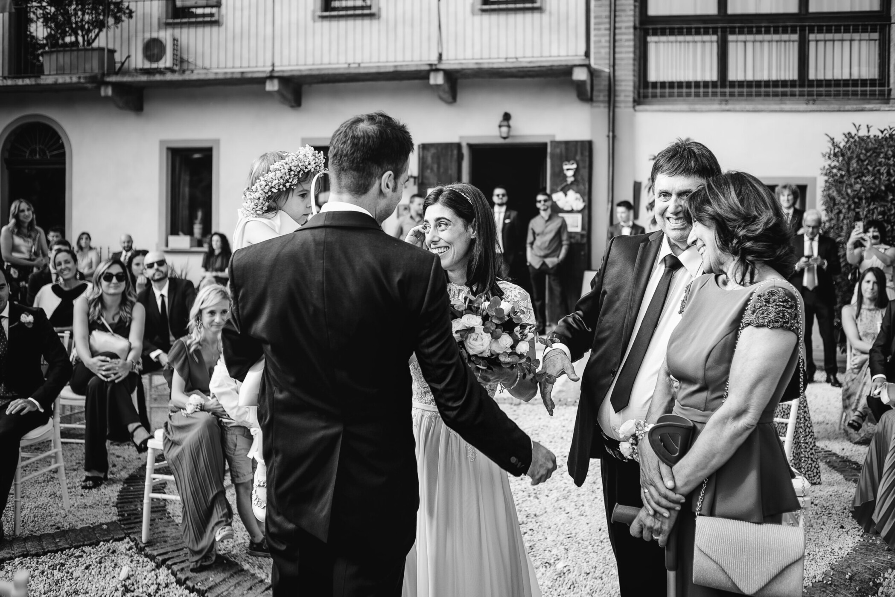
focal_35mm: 35
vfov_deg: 37.9
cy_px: 298
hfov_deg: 54.4
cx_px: 448
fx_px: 870
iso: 100
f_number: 3.5
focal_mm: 35
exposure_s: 1/250
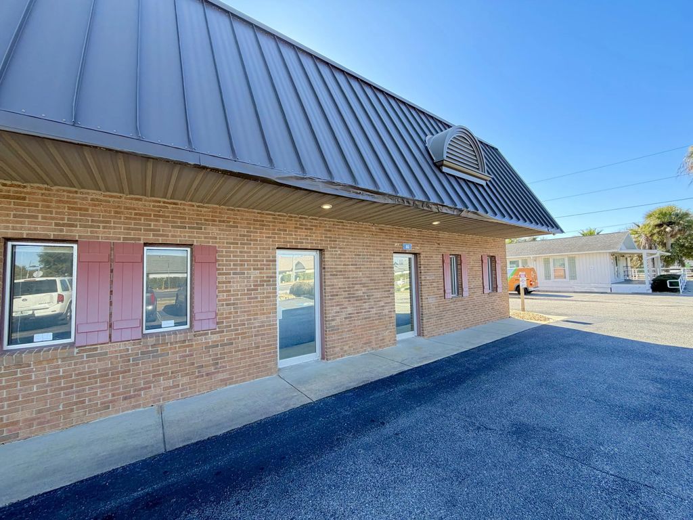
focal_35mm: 14
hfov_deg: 102.1
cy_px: 260
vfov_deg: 85.7
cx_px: 346
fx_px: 280
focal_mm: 2.22
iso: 64
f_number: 2.2
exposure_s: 1/427
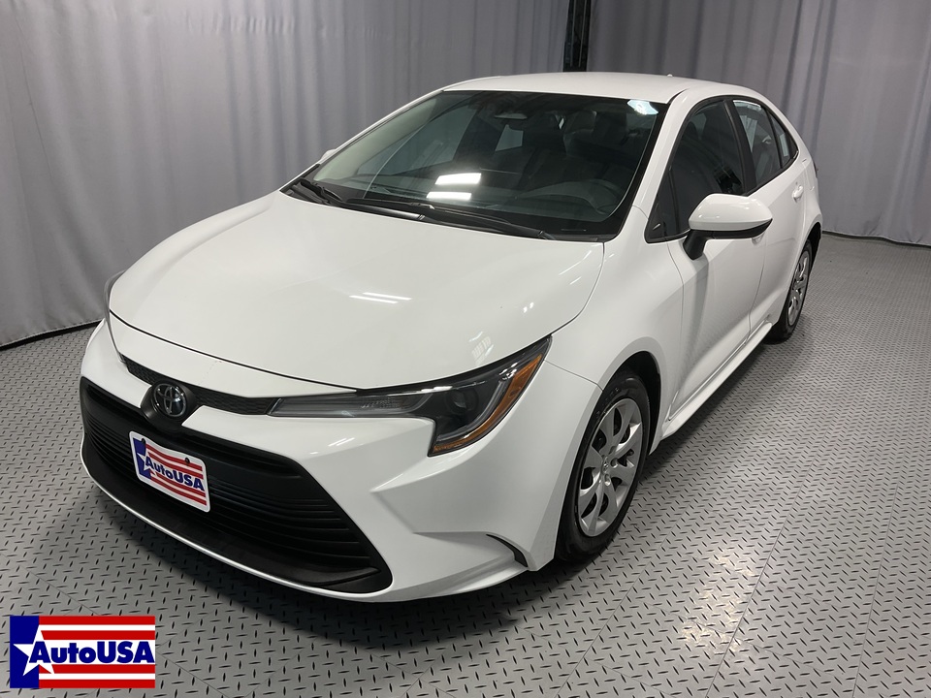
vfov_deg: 48.2
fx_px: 780
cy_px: 349
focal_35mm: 29
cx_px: 466
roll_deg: -2.2
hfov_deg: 61.7
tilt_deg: -19.1
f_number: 1.8
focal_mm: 3
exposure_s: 1/120
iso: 20
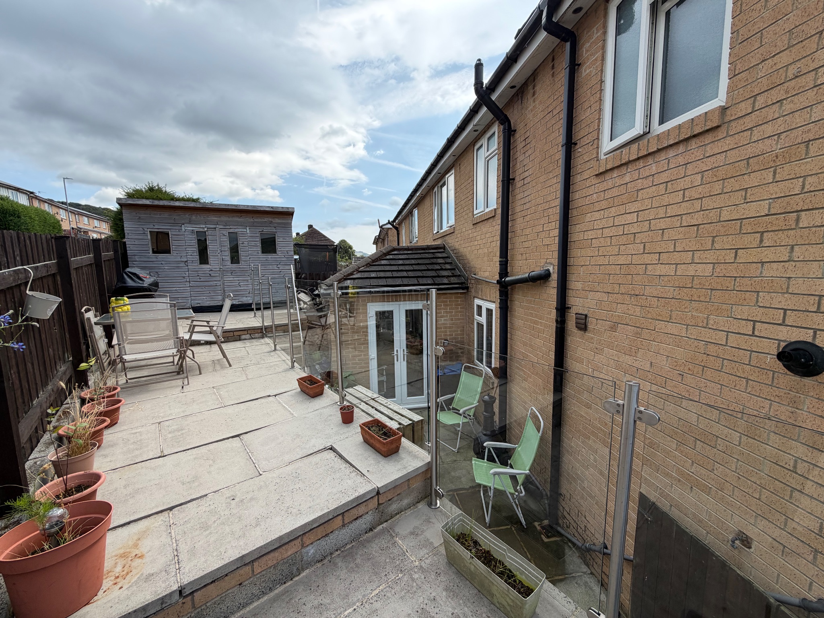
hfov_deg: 102.1
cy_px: 309
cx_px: 412
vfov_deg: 85.7
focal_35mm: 14
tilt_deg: -6.2
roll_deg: +1.3
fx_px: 333
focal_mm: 2.22
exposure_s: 1/770
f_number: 2.2
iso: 32
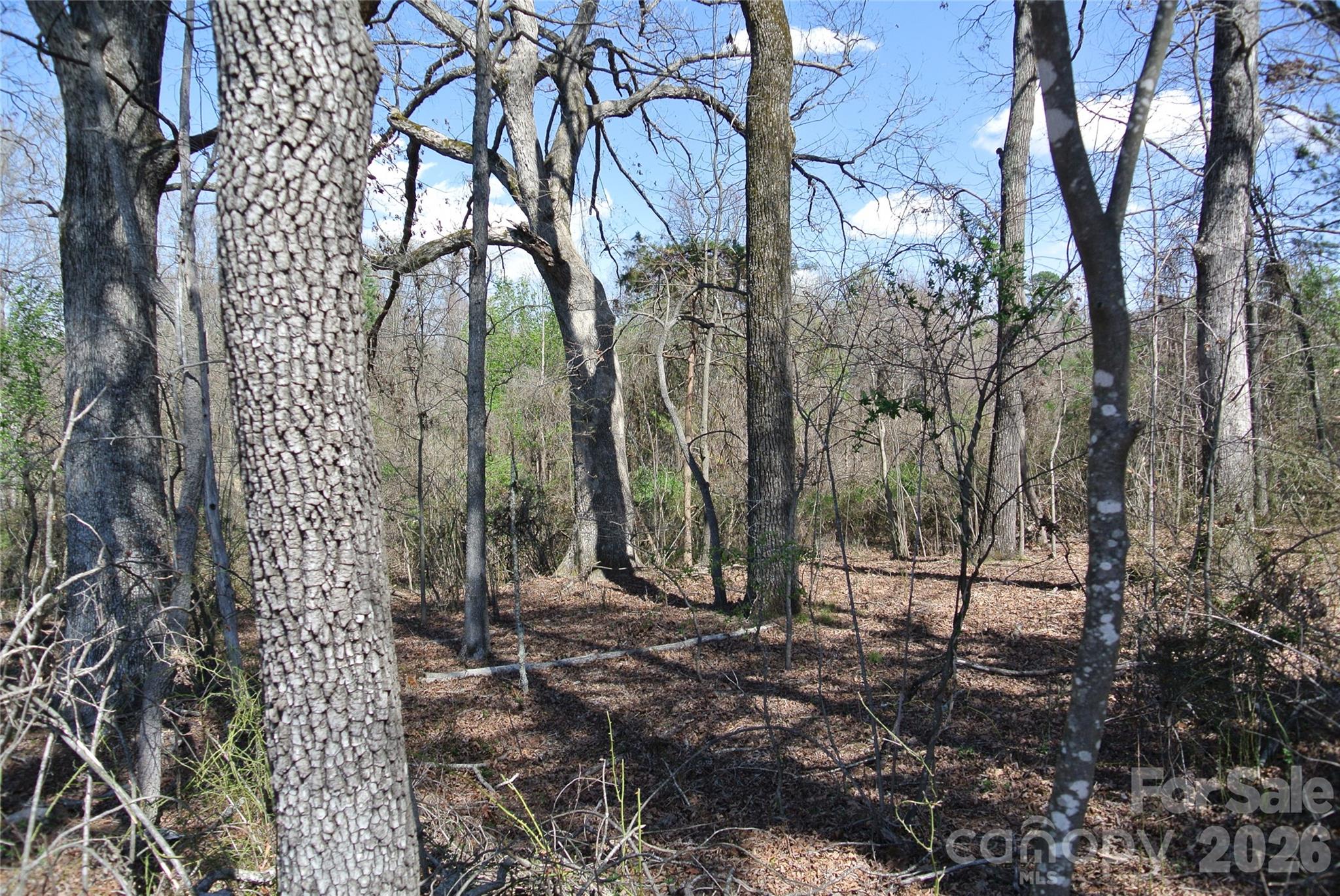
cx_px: 670
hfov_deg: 67.3
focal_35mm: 27
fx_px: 1006
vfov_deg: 48.0
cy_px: 448
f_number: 4.5
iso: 100
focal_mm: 10
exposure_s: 1/400
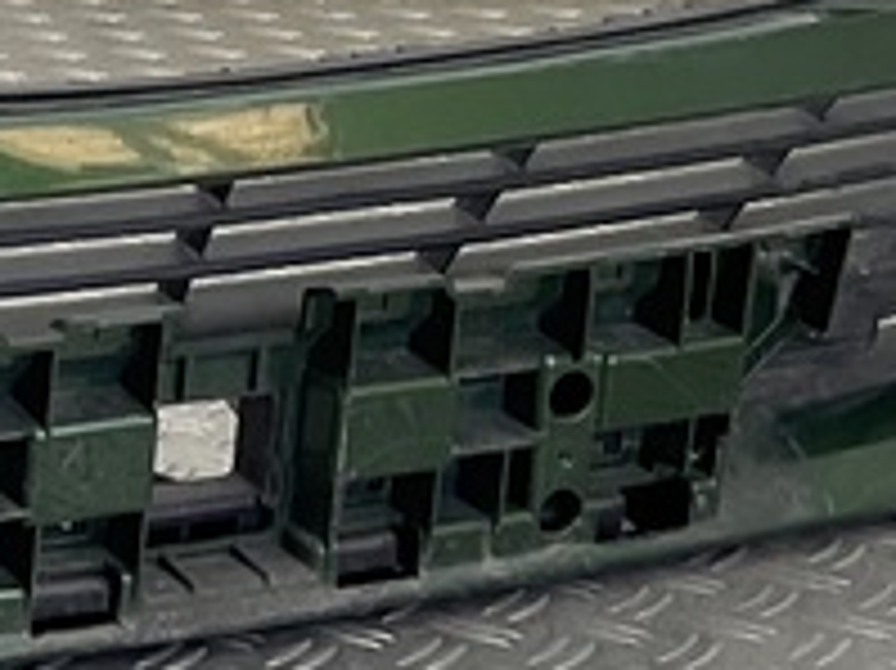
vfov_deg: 9.7
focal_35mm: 147
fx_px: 3803
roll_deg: -1.3
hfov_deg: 12.5
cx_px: -635
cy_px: -382
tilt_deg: -8.8
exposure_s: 1/121
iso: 16
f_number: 1.8
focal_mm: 3
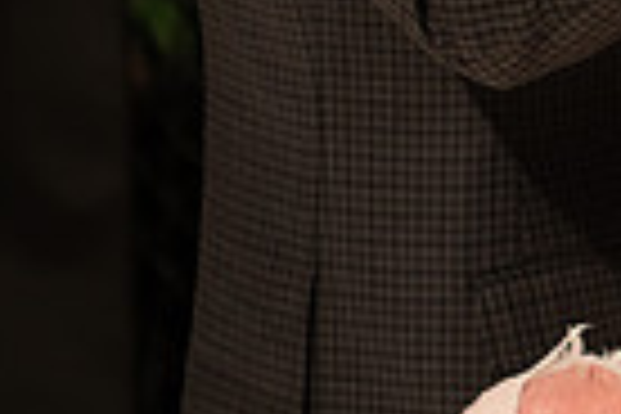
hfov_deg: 6.8
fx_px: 5071
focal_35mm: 294
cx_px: 1102
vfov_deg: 4.6
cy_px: -191
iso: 1100
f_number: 2.8
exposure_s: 1/1000
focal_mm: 70
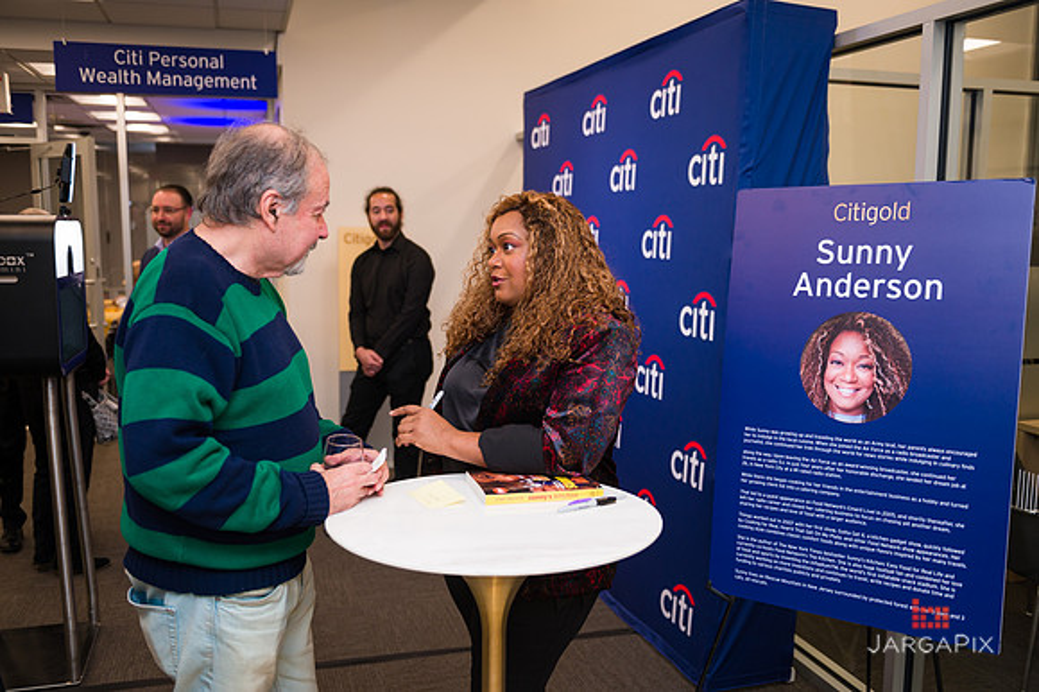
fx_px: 923
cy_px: 346
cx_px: 520
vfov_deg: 41.1
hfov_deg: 58.7
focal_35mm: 32
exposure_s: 1/160
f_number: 3.2
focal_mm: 32
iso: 400
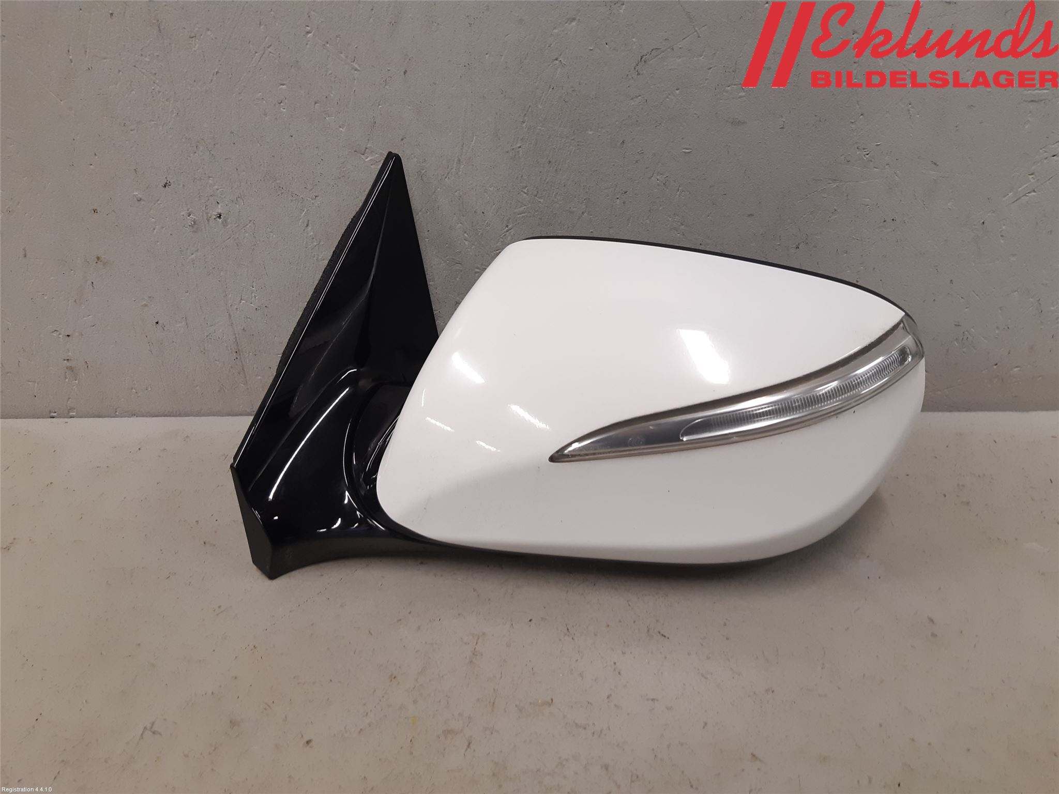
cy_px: 397
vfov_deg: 53.1
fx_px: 795
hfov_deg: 67.3
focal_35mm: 26
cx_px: 530
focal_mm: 3.93
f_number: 1.7
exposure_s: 1/50
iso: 100
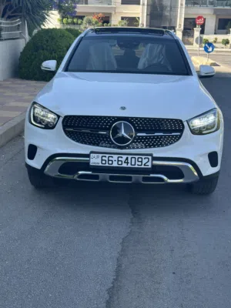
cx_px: 116
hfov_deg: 30.3
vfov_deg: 39.7
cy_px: 154
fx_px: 427
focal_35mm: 48
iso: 80
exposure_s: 1/1185
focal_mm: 6.86
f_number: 1.78
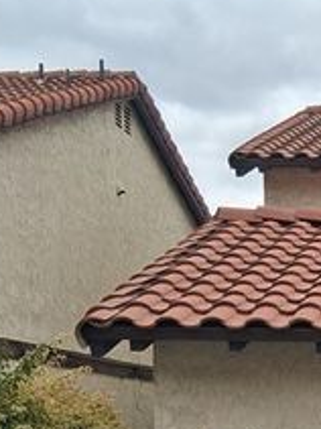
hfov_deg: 12.9
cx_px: 555
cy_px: 479
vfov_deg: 18.0
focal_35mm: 105
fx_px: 1300
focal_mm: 3.98
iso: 25
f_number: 1.8
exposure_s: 1/930
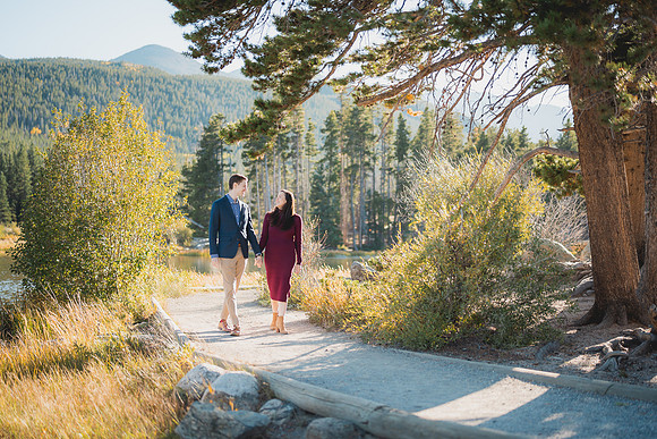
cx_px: 328
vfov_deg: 26.2
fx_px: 942
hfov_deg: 38.4
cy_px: 220
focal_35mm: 52
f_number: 1.4
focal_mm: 50
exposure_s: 1/1250
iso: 100
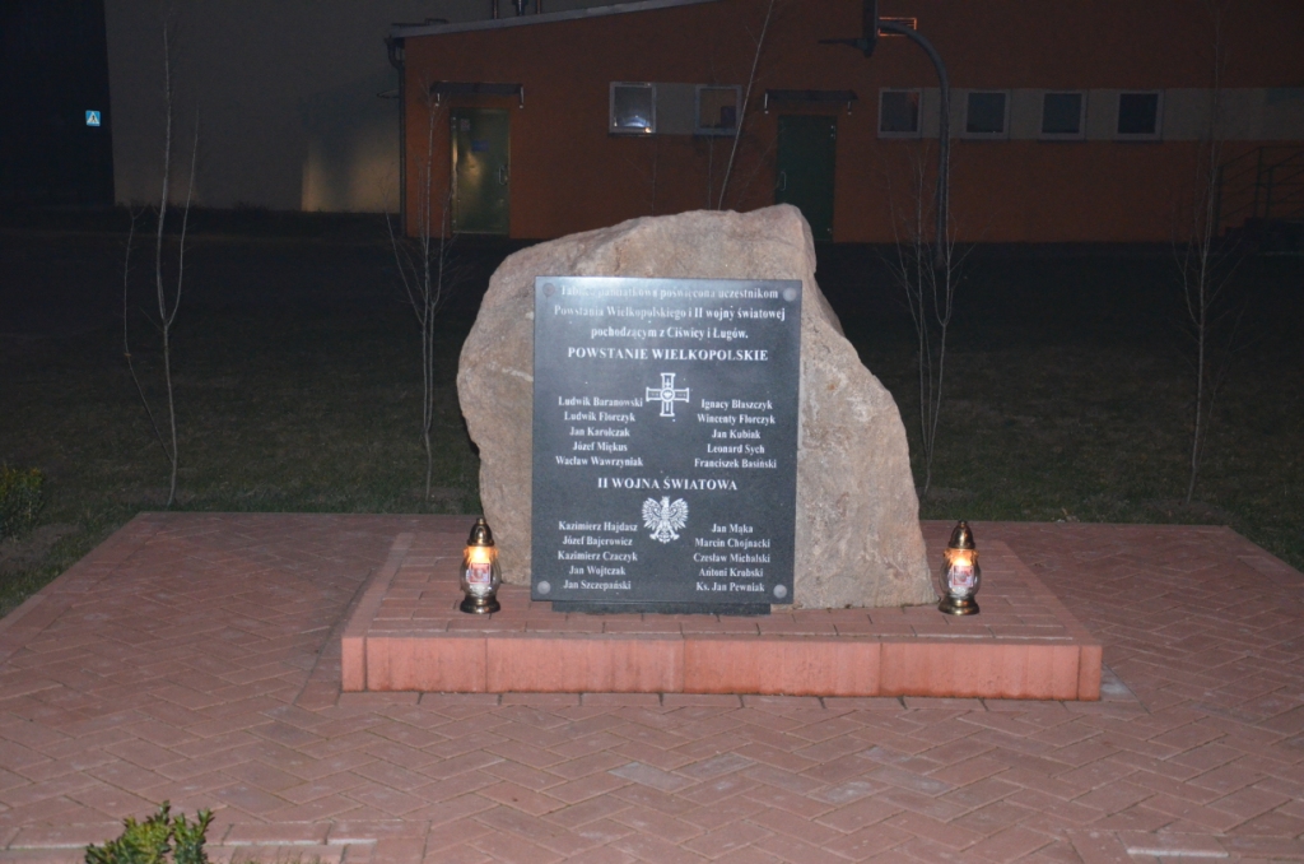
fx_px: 1898
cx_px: 652
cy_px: 432
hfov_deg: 37.9
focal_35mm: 52
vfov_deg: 25.6
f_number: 4.5
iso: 3200
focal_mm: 35
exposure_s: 1/60
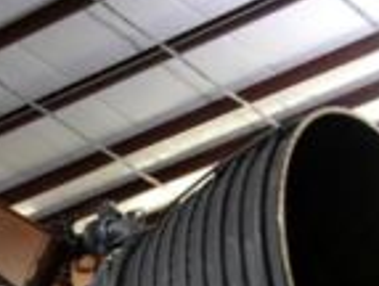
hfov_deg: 10.3
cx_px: -318
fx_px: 1976
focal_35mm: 180
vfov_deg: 8.0
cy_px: 520
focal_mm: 28
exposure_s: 1/13
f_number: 4
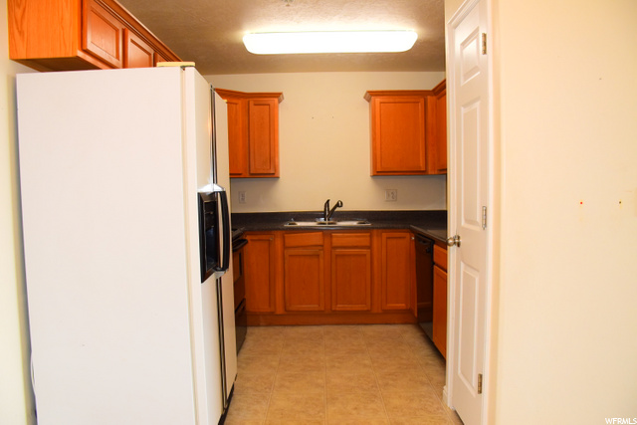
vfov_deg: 48.0
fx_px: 478
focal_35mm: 27
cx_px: 318
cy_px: 212
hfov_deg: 67.4
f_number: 5
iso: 800
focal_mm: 18
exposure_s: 1/100
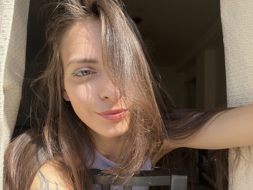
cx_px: 126
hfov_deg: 73.9
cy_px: 95
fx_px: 168
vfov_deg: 58.9
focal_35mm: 23
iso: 25
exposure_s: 1/129
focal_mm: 2.71
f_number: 2.2
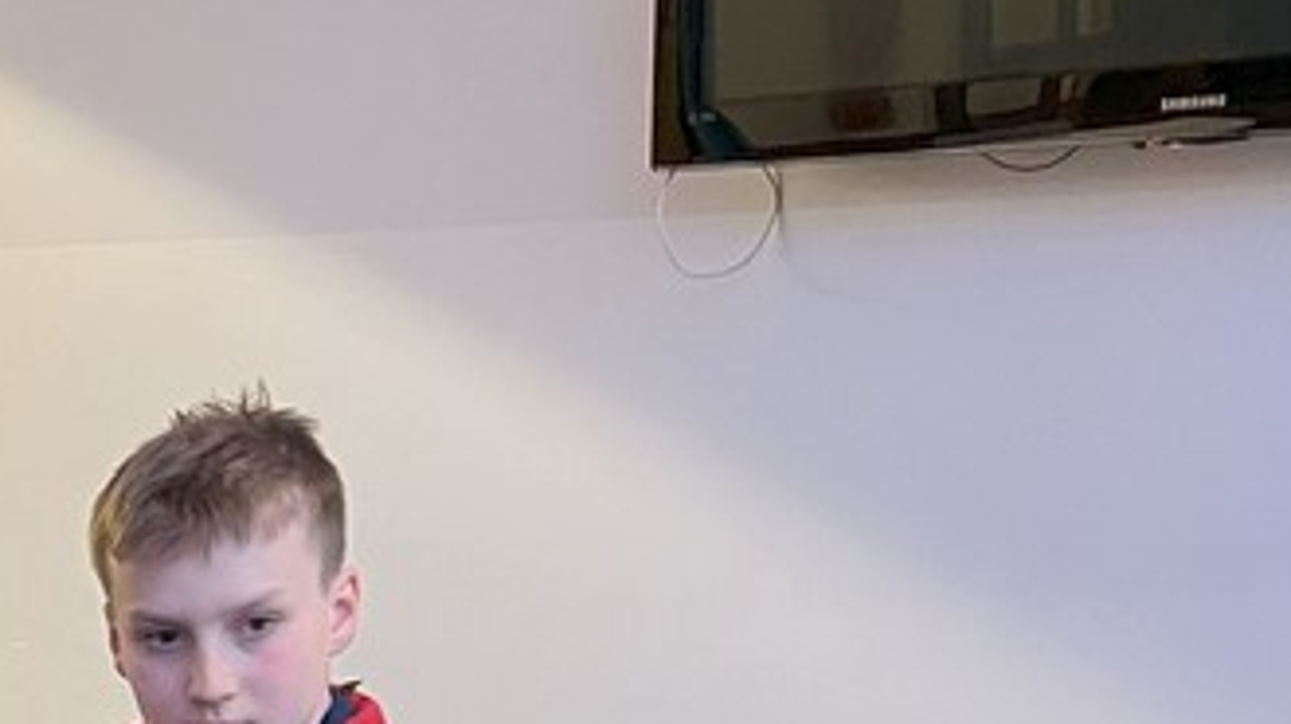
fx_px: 3010
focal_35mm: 88
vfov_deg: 12.5
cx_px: -466
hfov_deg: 21.5
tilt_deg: -17.4
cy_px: 1295
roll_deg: -1.0
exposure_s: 1/50
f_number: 1.5
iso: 250
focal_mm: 5.7
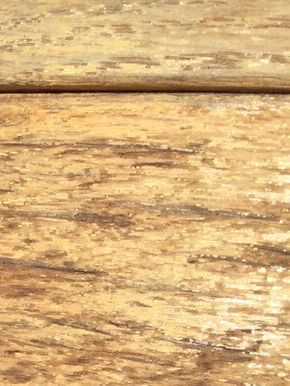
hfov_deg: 10.4
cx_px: -303
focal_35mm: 131
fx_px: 1463
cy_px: 527
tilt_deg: -29.4
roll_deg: +6.5
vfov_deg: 14.3
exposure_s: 1/1181
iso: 25
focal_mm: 3.3
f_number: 2.4
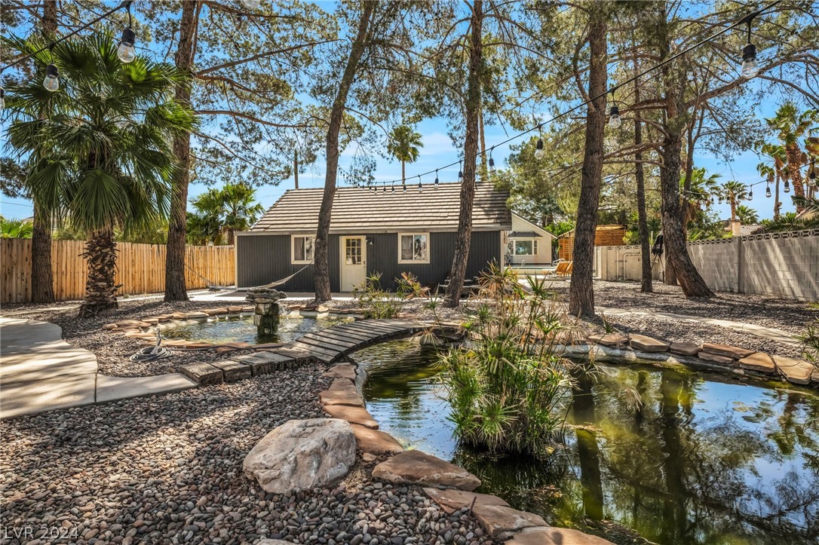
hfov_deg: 84.0
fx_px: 455
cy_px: 272
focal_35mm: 20
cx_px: 410
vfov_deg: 61.9
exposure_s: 1/1600
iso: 800
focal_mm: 20
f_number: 7.1
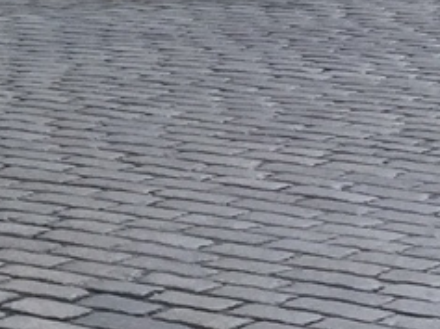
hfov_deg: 9.1
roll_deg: +0.1
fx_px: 2538
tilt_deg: -7.2
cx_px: -555
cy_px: -65
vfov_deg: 7.3
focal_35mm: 200
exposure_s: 1/50
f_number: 2.2
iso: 32
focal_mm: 4.15
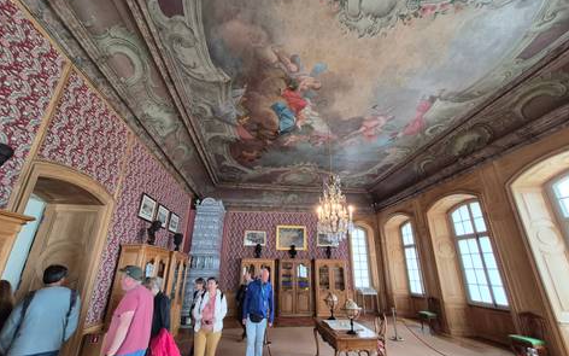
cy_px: 198
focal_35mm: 14
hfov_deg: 105.3
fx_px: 217
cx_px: 281
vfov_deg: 78.4
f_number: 2.2
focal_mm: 1.74
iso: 250
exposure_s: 1/50
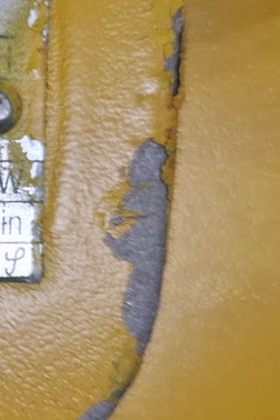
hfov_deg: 15.4
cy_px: 201
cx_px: -226
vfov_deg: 26.6
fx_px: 887
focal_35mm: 76
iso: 160
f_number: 1.8
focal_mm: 5.54
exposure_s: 1/50
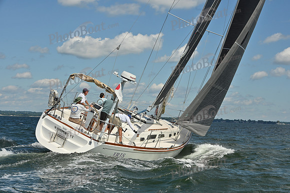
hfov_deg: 28.8
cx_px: 145
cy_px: 96
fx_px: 564
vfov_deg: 19.5
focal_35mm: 70
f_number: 10
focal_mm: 70
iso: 250
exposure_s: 1/1250
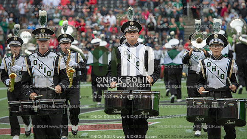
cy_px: 67
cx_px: 123
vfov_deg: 7.2
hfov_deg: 12.7
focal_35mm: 169
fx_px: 1106
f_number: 4
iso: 400
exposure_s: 1/500
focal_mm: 160
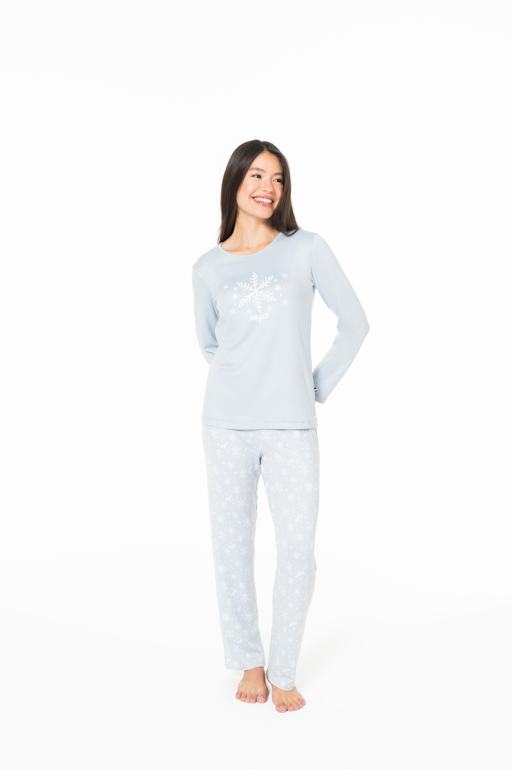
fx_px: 875
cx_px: 256
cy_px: 384
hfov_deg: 32.6
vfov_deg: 47.4
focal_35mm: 41
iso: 200
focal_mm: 41
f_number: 8
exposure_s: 1/160
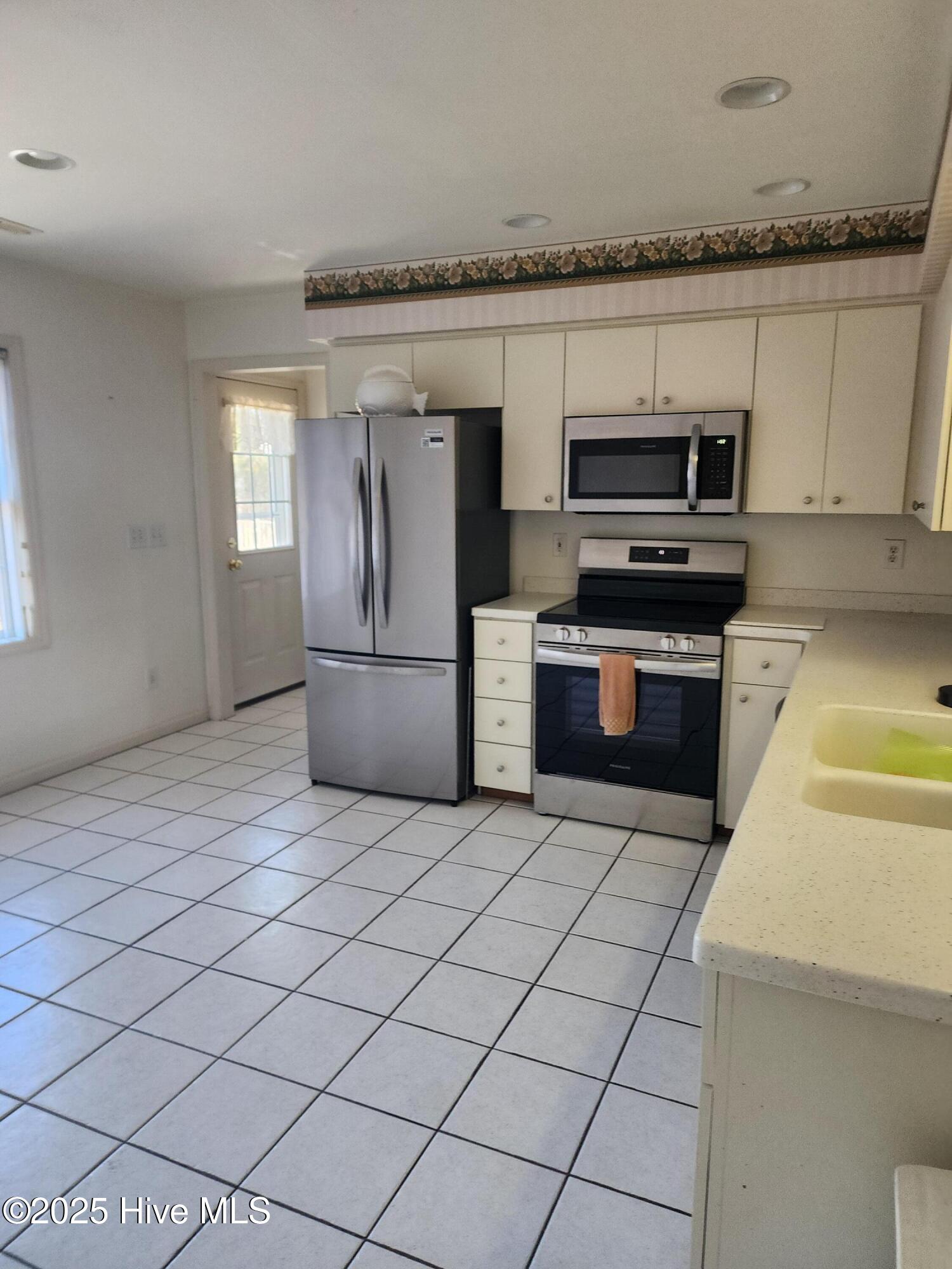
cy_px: 634
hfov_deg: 58.9
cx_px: 476
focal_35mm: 23
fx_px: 843
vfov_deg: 73.9
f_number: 1.8
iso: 200
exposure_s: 1/120
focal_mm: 6.4
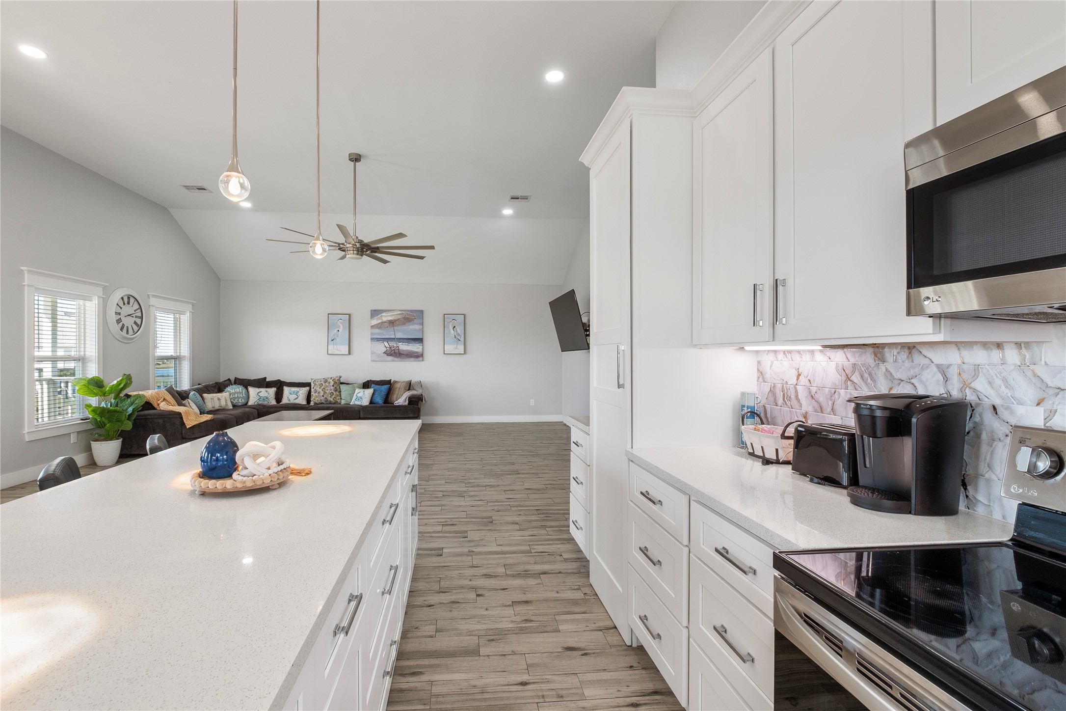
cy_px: 356
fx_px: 444
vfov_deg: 77.3
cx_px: 533
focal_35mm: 15
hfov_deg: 100.4
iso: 200
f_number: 7.1
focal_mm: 10
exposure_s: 1/50
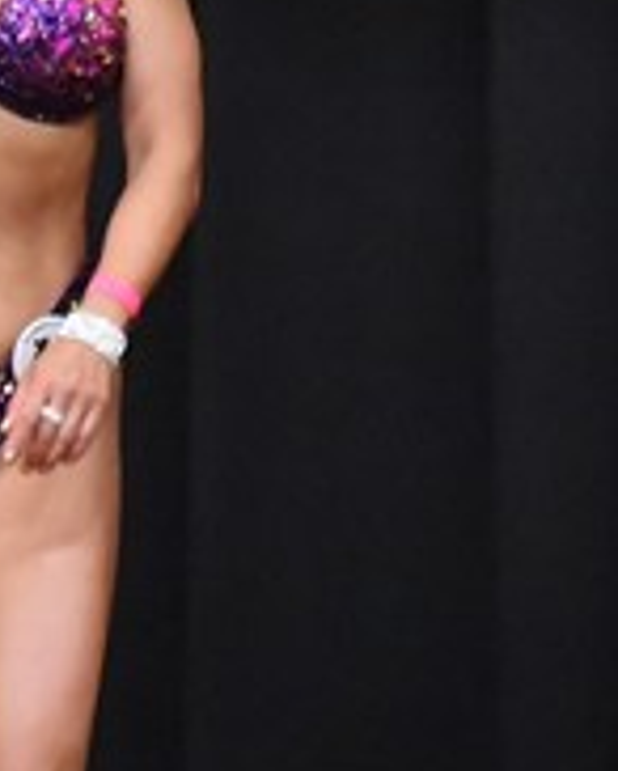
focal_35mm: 897
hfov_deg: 1.7
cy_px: 487
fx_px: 20474
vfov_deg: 2.2
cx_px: 167
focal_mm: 150
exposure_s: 1/400
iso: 8000
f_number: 5.6
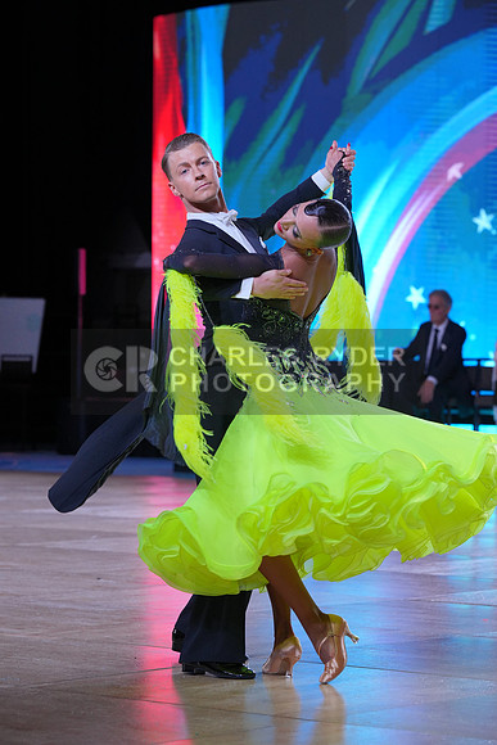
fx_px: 2752
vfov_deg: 15.4
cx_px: 248
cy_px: 372
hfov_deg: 10.3
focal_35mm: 133
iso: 1250
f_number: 5.6
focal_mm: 133
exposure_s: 1/400
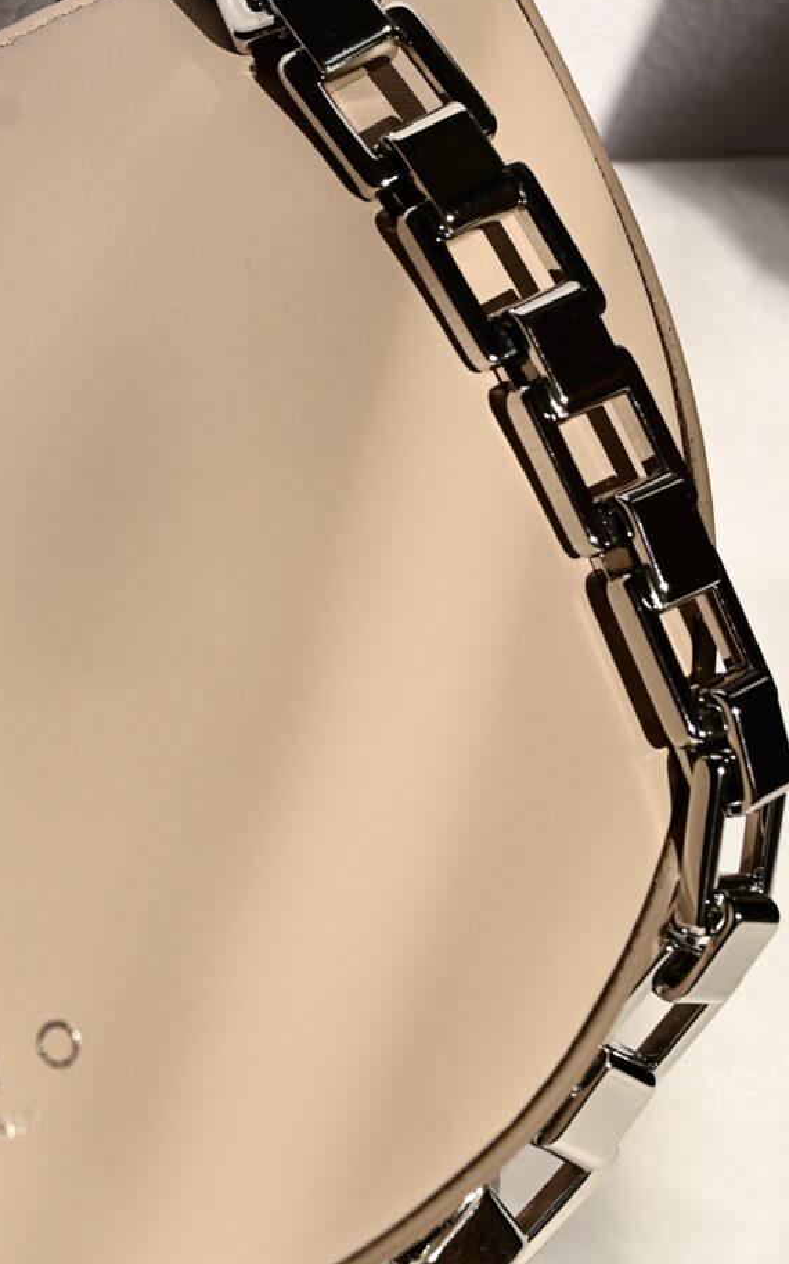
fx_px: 3443
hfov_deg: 12.5
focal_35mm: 100
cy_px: 357
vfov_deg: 20.7
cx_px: -356
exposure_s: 1/640
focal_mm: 35
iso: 100
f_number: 10
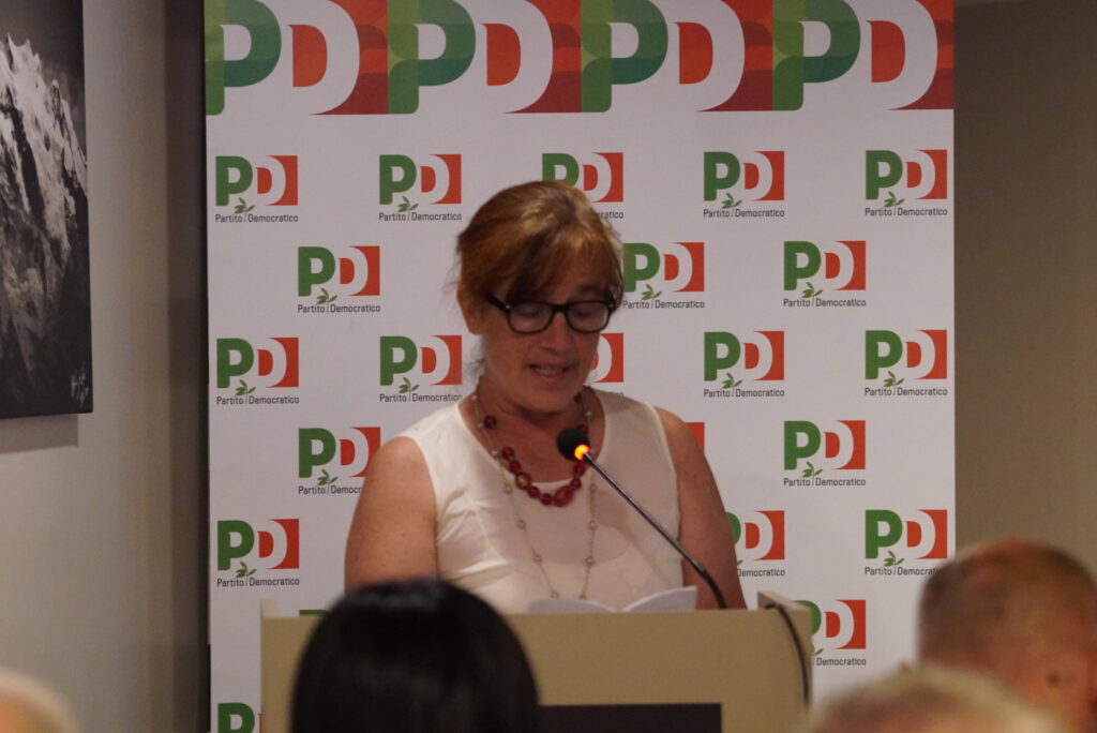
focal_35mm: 220
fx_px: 6723
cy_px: 366
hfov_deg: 9.3
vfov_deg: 6.2
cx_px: 548
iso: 6400
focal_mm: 147
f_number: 4
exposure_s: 1/250
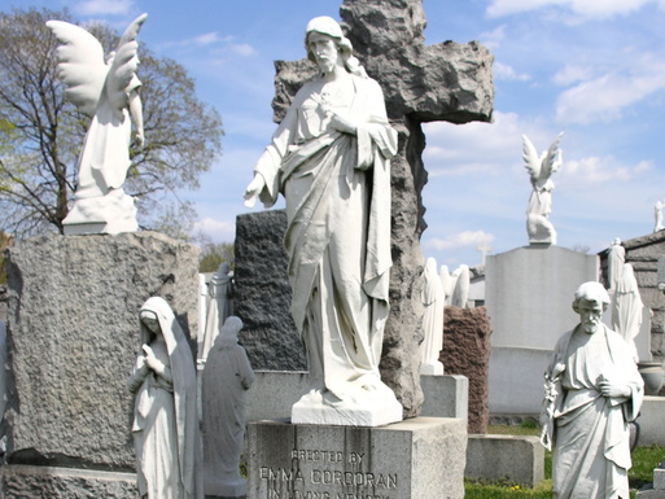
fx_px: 1038
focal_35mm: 54
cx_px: 386
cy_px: 381
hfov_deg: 35.5
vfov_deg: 26.7
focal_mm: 8.9
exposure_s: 1/623
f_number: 4
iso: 50
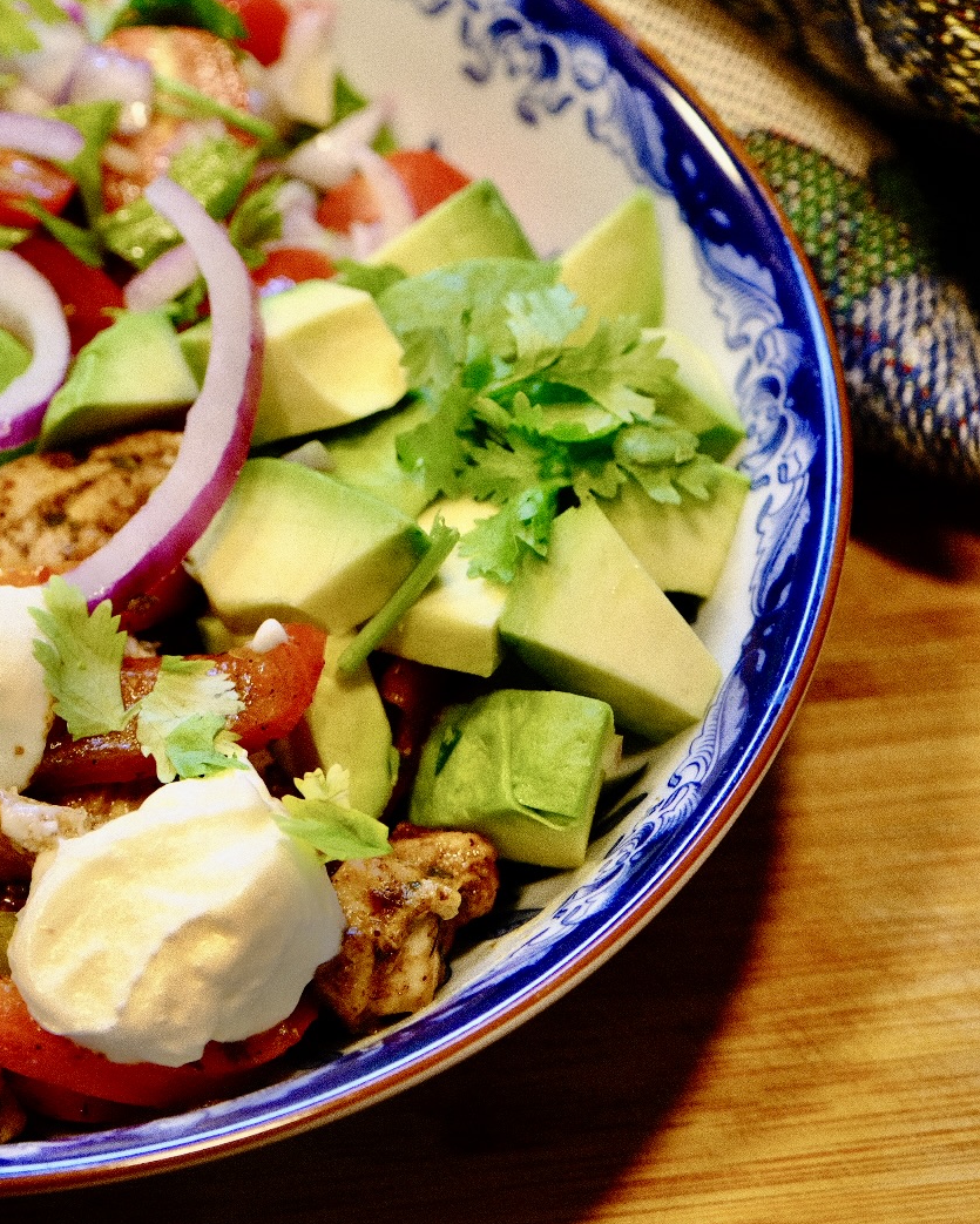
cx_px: 8
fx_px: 4747
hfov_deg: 11.7
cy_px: 542
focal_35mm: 131
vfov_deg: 14.7
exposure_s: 1/80
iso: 1000
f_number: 4
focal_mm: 54.5
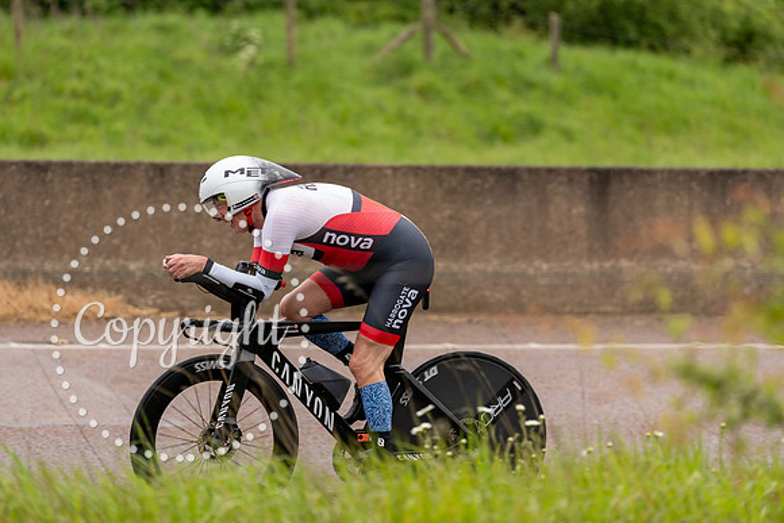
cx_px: 392
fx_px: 4226
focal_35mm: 194
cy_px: 262
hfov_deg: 10.6
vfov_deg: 7.1
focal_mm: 194
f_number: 3.5
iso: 500
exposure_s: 1/1000
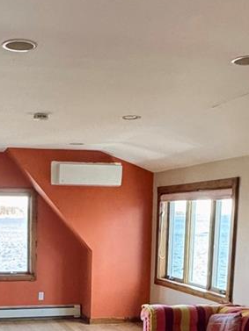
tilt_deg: -8.2
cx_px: 45
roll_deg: -1.4
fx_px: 546
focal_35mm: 57
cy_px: 298
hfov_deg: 25.2
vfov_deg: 32.1
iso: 320
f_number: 2.2
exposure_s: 1/120
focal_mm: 2.22
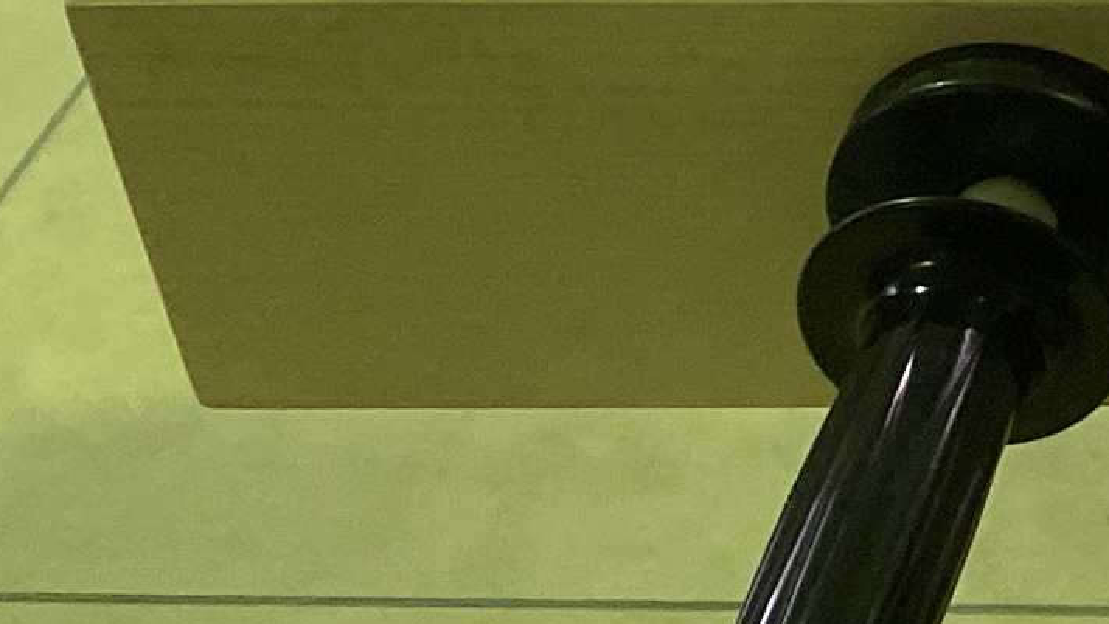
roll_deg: -1.1
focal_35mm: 160
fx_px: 4706
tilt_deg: -33.7
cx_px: 2648
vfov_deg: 7.4
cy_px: -461
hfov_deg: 11.3
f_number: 1.8
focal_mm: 4.25
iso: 100
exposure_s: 1/100
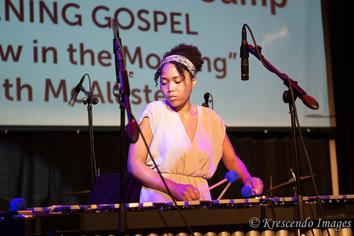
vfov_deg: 16.4
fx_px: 821
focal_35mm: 84
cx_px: 178
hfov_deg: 24.3
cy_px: 110
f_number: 2.8
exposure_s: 1/125
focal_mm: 70
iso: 1600
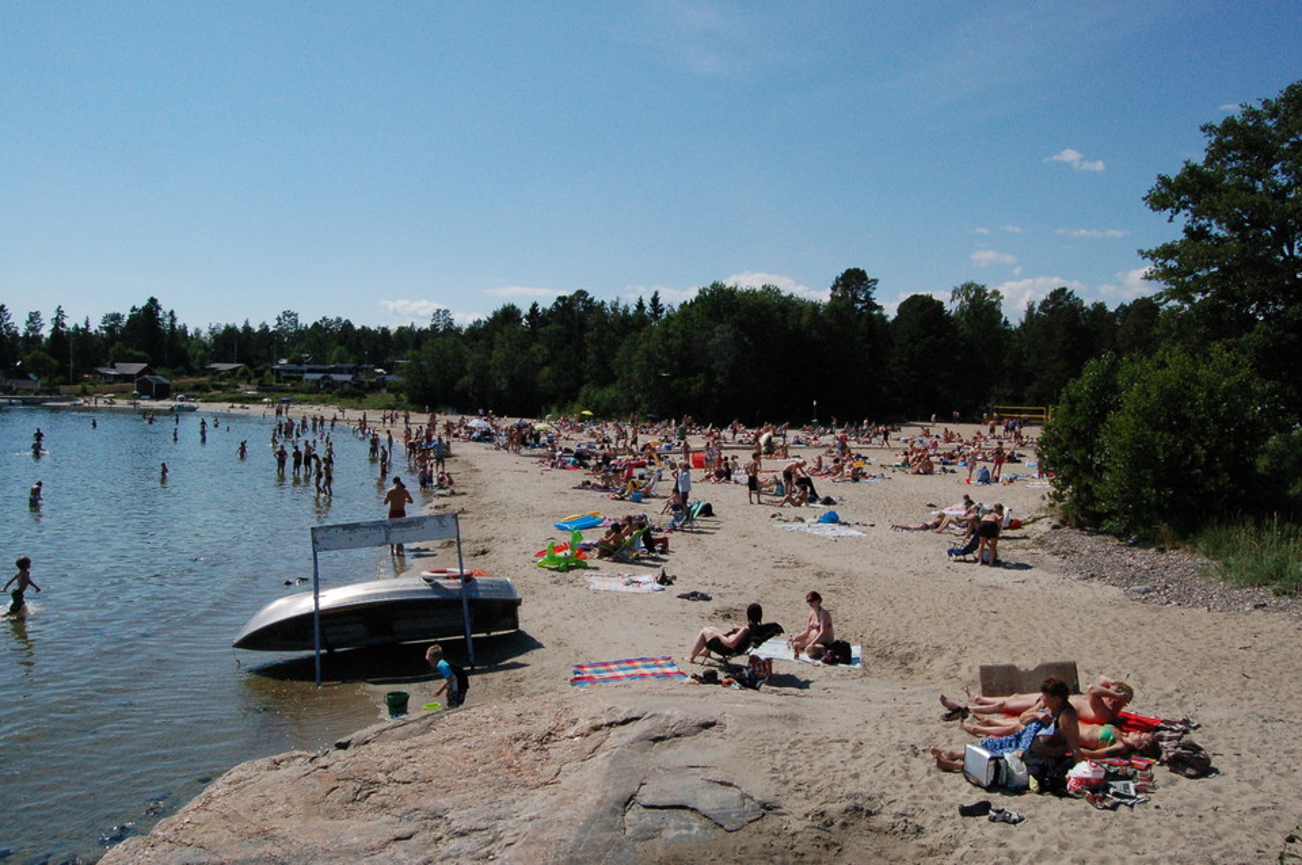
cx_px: 651
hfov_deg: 67.4
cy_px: 432
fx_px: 975
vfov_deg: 47.8
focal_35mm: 27
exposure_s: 1/1250
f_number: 18
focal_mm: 18
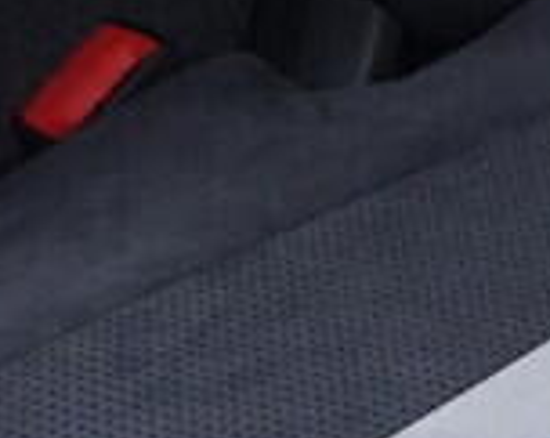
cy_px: -232
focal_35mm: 321
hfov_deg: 5.6
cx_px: 1762
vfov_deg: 4.8
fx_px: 5215
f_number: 2.8
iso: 1000
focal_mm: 24
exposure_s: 1/40
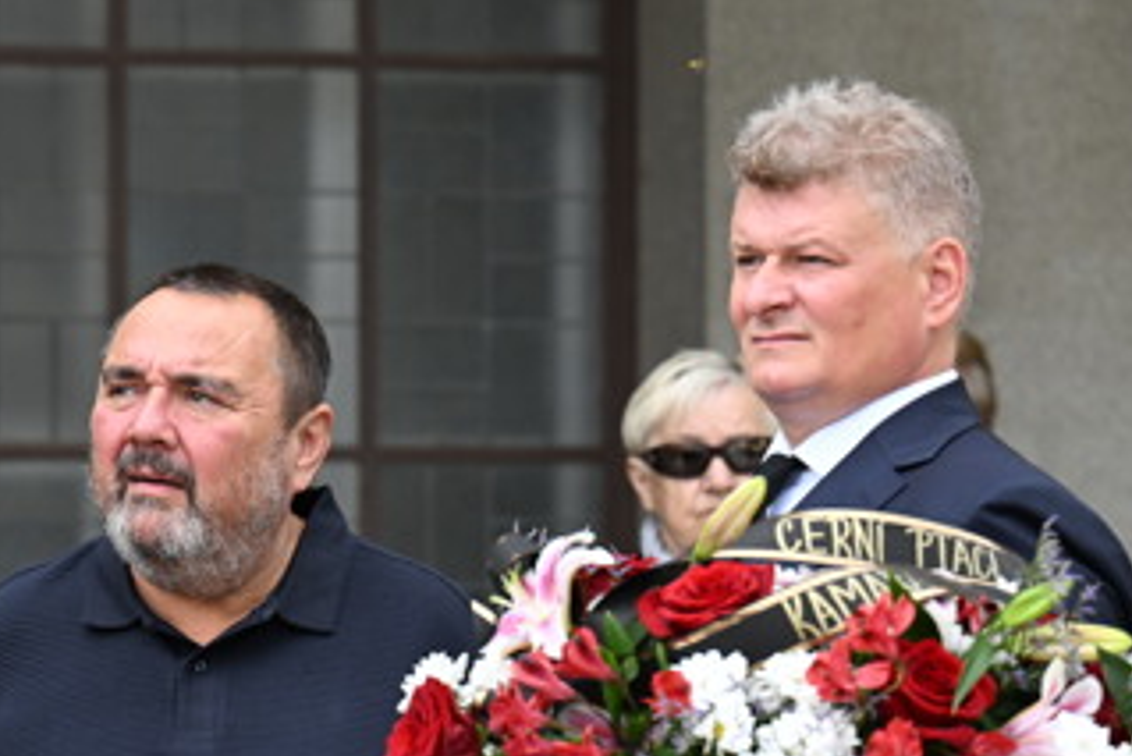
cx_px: -67
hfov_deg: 10.1
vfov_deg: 6.8
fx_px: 6323
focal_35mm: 201
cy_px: 635
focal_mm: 93
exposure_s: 1/1250
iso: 500
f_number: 4
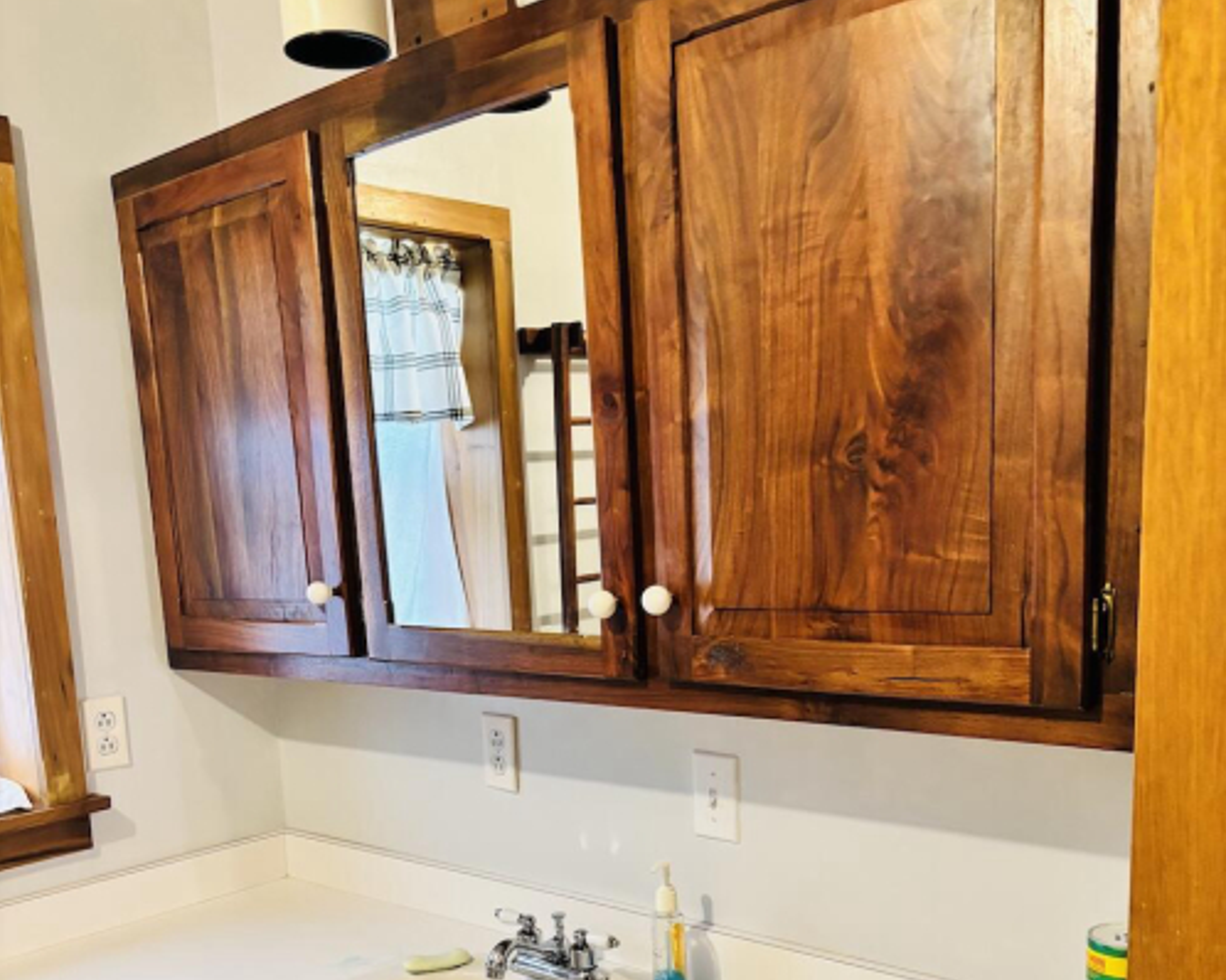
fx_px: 1233
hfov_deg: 52.9
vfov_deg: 42.2
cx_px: 613
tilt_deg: -11.0
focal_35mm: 34
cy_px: 718
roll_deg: +1.4
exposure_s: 1/60
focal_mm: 5.96
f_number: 1.6
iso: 500
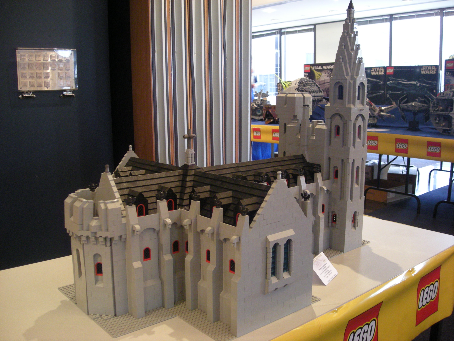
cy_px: 170
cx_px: 227
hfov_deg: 52.6
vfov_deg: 40.7
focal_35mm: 35
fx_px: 459
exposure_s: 1/8
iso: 253
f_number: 2.8
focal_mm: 5.7
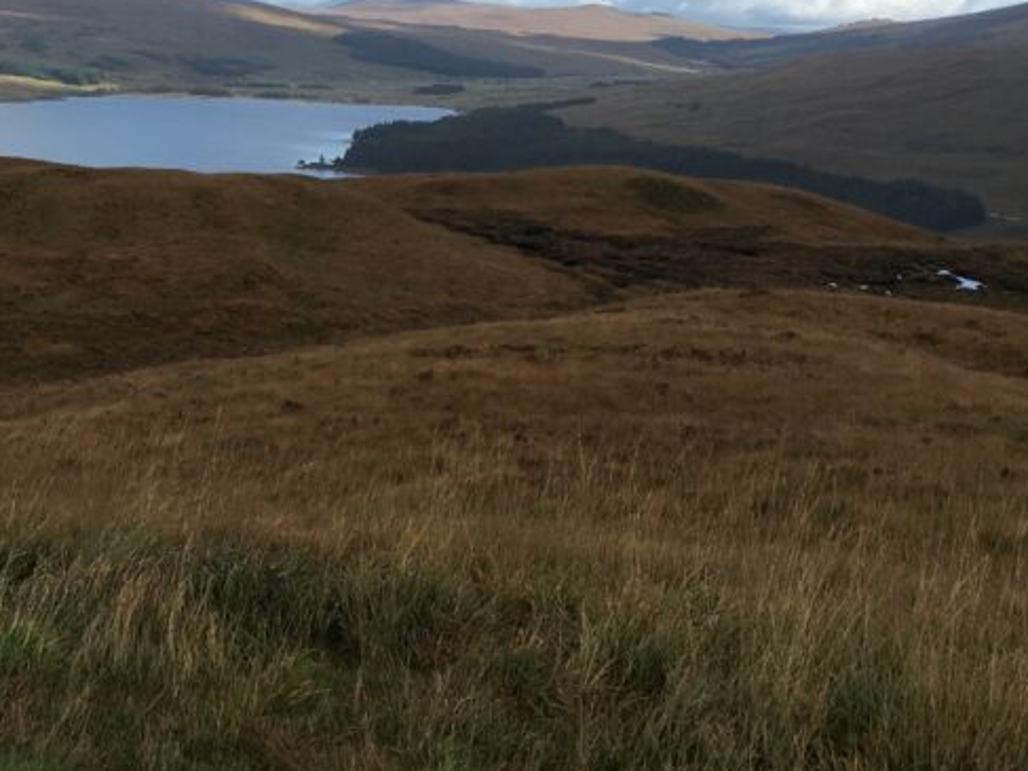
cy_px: 158
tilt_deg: -5.1
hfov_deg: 30.0
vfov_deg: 23.7
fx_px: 1811
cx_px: 61
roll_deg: -2.1
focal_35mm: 61
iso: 25
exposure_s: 1/818
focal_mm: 4.15
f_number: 2.2
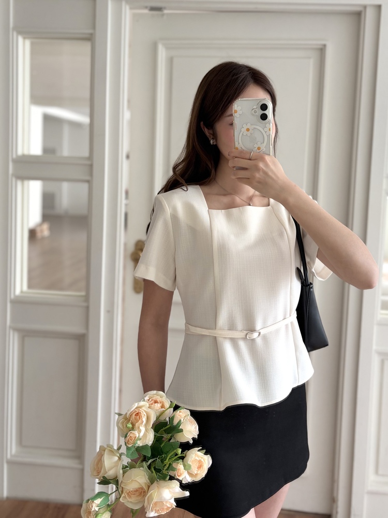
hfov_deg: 53.1
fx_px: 389
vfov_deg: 67.3
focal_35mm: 26
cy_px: 259
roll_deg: -1.5
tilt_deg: -14.8
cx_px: 194
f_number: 1.6
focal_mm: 5.96
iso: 125
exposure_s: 1/68
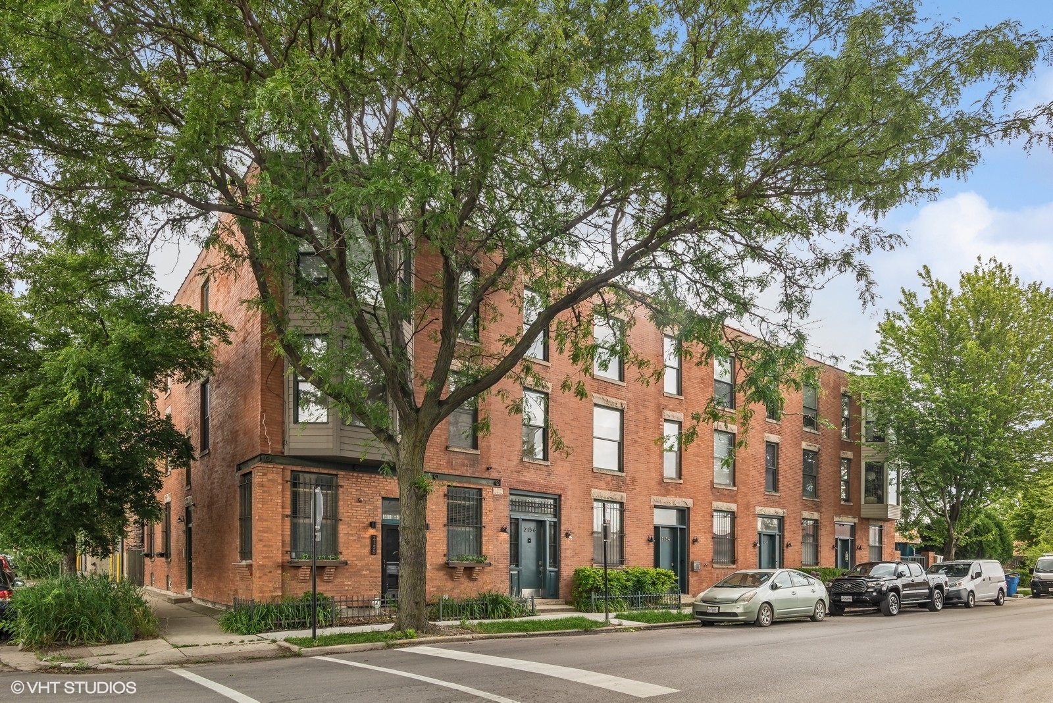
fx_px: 585
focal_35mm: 20
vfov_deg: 62.0
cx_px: 526
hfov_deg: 84.0
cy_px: 352
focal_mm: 20
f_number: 8
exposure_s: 1/50
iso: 200
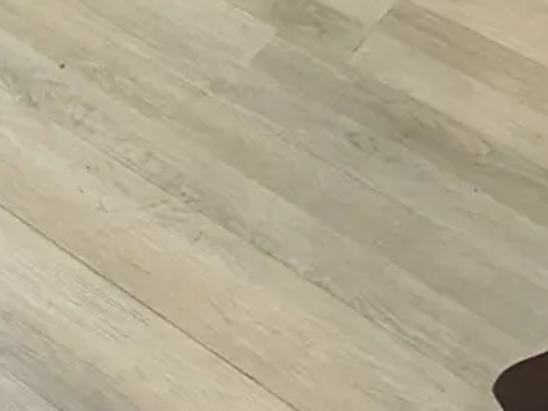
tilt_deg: -38.5
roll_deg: +1.9
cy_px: -131
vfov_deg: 16.7
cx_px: -317
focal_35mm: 83
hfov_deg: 19.8
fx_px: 1314
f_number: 1.78
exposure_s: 1/100
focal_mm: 6.86
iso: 100
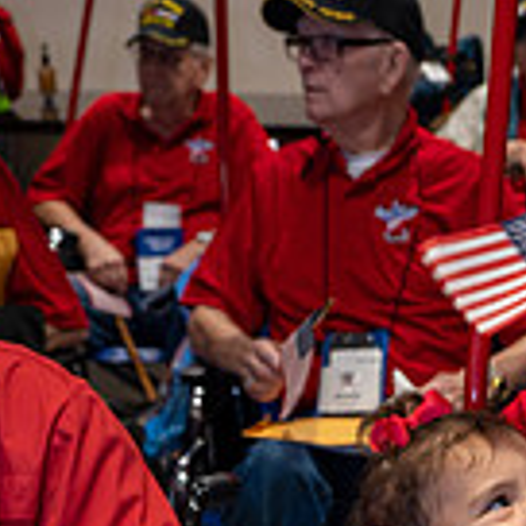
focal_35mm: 104
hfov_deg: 16.3
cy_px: 588
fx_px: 1788
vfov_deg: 16.2
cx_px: 551
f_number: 5
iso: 1100
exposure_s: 1/40
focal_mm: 37
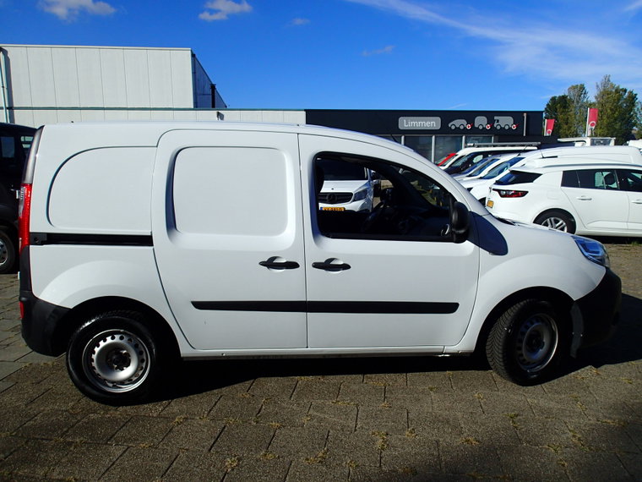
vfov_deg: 54.9
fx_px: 464
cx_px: 321
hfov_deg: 69.4
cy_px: 241
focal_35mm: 25
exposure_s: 1/400
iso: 100
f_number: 8
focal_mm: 4.5
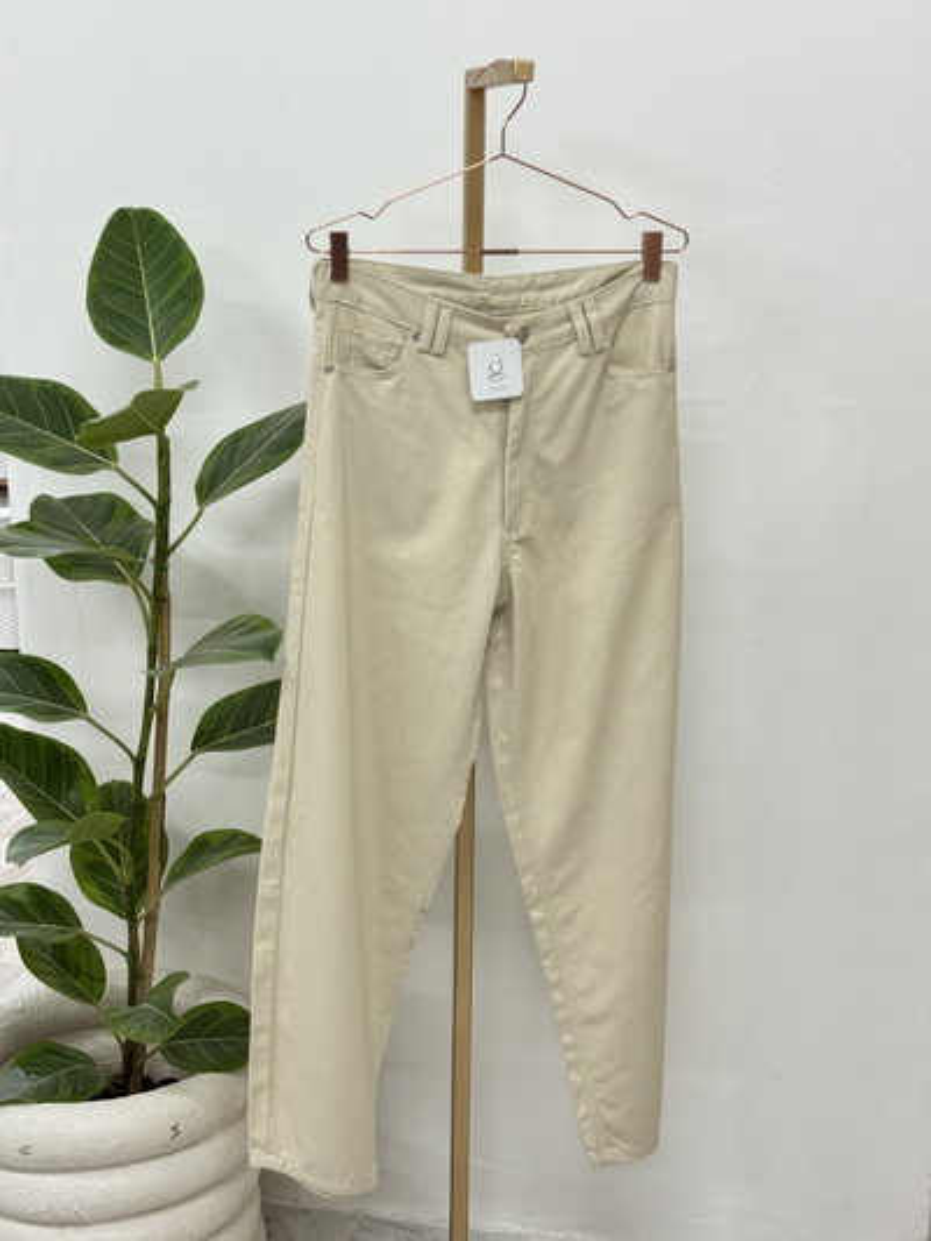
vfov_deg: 39.6
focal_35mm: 48
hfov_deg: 30.3
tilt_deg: -15.2
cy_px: 620
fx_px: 1721
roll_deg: +0.7
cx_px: 466
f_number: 1.78
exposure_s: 1/50
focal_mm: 6.76
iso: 125
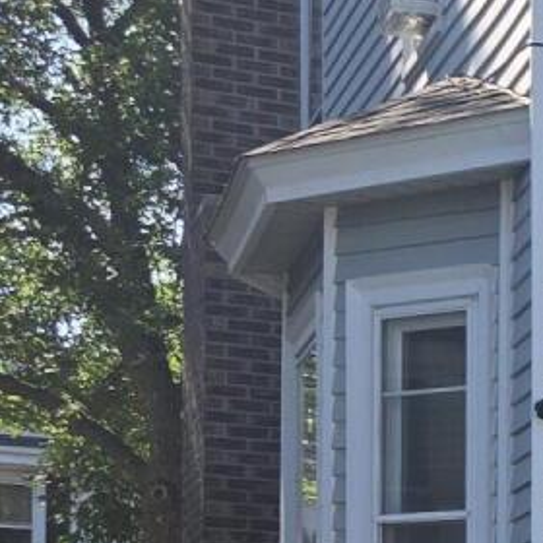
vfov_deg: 11.4
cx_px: 1453
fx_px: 2573
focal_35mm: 145
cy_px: 869
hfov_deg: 10.0
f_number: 1.8
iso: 25
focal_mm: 5.4
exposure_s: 1/1358
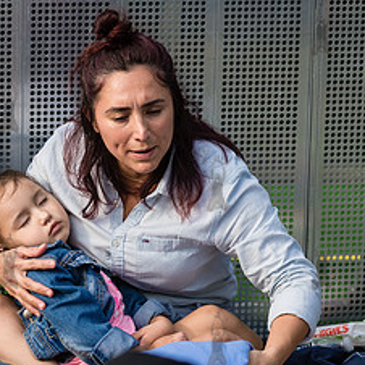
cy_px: 261
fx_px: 2601
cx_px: 8
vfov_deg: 8.0
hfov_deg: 8.0
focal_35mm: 218
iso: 500
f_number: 5
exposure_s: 1/1600
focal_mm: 100
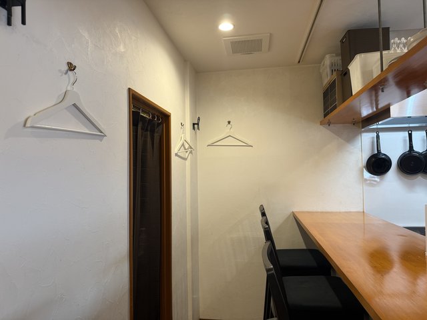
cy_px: 160
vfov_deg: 56.8
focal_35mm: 24
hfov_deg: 71.6
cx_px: 214
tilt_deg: +2.0
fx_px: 296
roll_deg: +1.4
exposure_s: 1/60
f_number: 1.78
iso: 125
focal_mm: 6.76
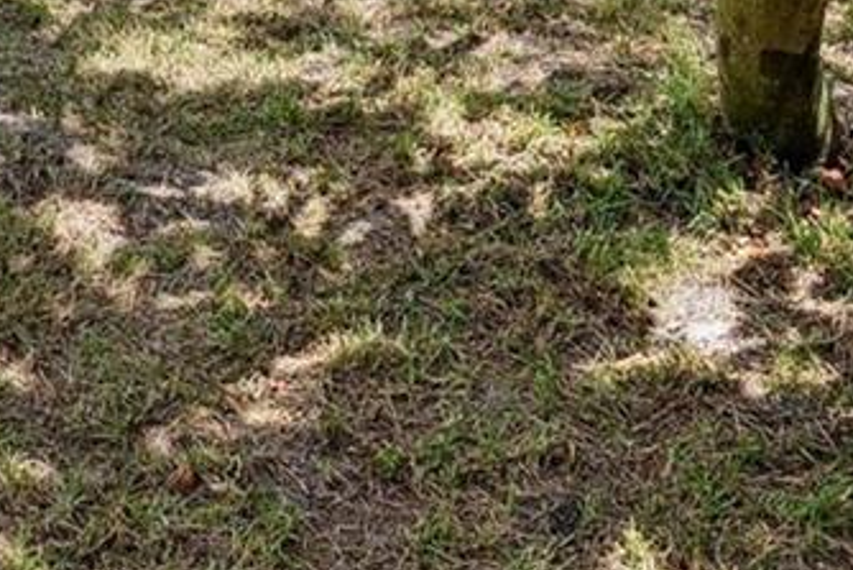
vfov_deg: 15.4
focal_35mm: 67
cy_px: -629
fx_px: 1588
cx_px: 125
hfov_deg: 29.1
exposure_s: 1/160
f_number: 8
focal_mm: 14
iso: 400
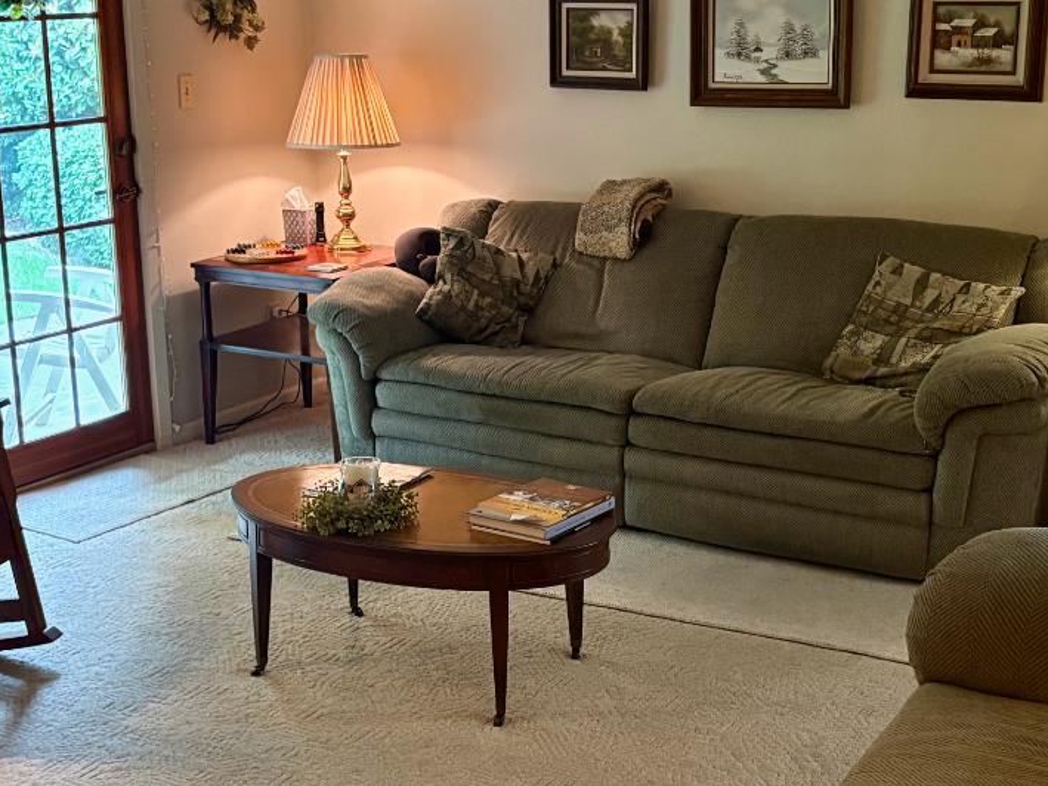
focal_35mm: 55
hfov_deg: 34.9
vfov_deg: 26.6
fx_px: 1665
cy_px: 429
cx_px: 503
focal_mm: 5.96
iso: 250
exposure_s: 1/60
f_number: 1.6
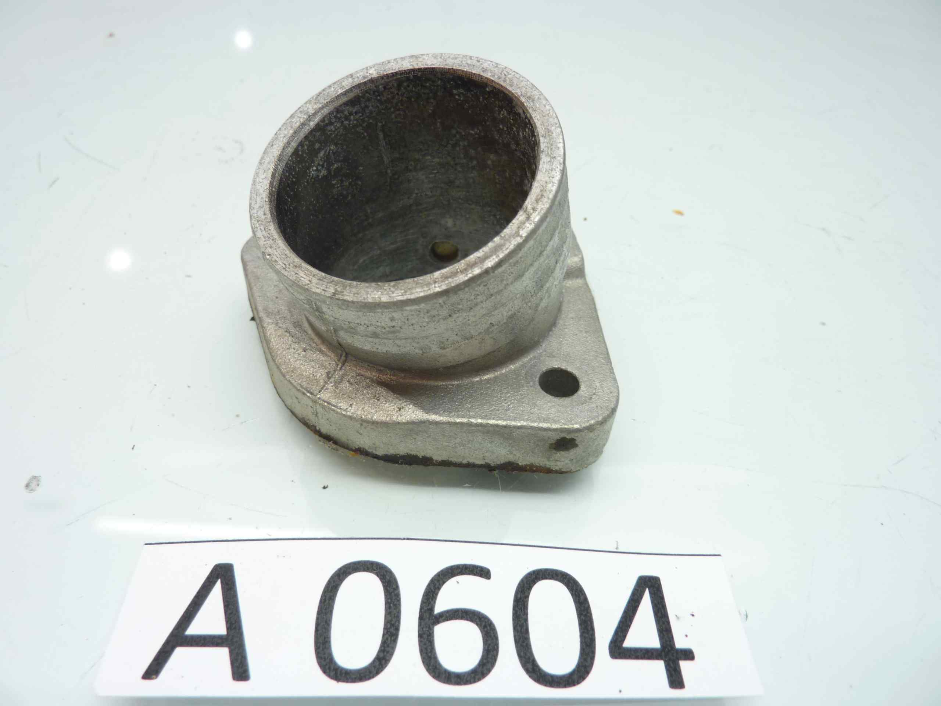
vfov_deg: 54.9
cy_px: 353
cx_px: 470
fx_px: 680
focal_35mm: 25
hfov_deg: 69.4
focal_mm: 4.1
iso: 80
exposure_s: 1/13
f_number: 3.3
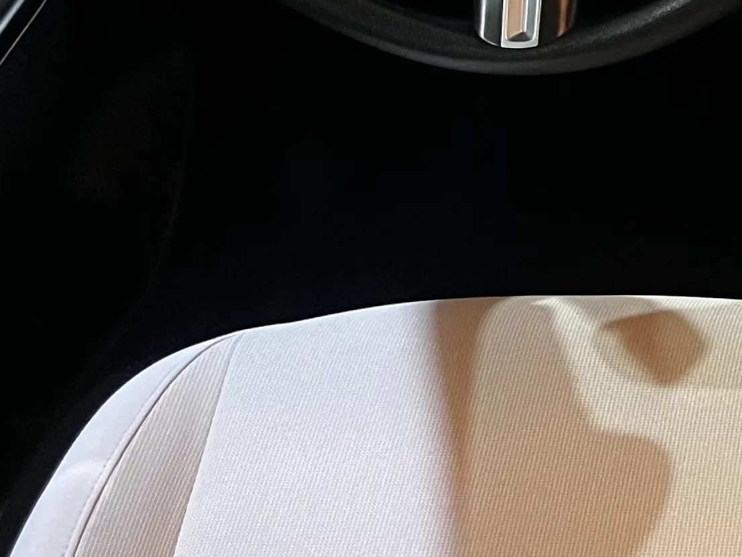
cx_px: 1173
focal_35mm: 95
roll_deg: +0.9
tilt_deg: -31.3
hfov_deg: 18.0
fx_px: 2037
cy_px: -168
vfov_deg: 14.9
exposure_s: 1/40
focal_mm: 5.1
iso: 400
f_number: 1.6
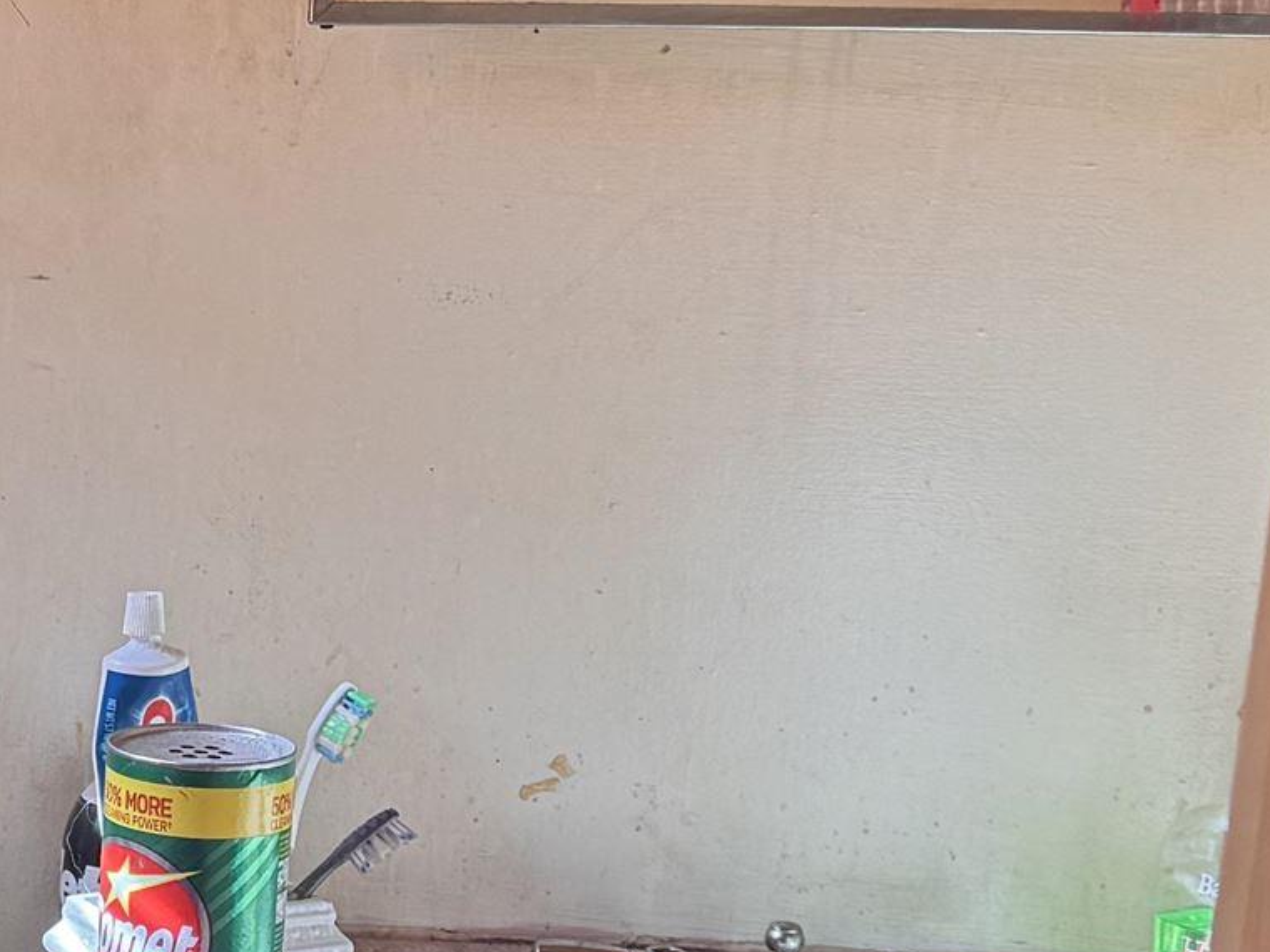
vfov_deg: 15.1
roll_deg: -0.7
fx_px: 3559
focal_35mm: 97
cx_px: -431
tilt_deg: -14.2
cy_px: 785
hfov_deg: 18.6
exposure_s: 1/120
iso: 80
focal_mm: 6.76
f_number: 1.78
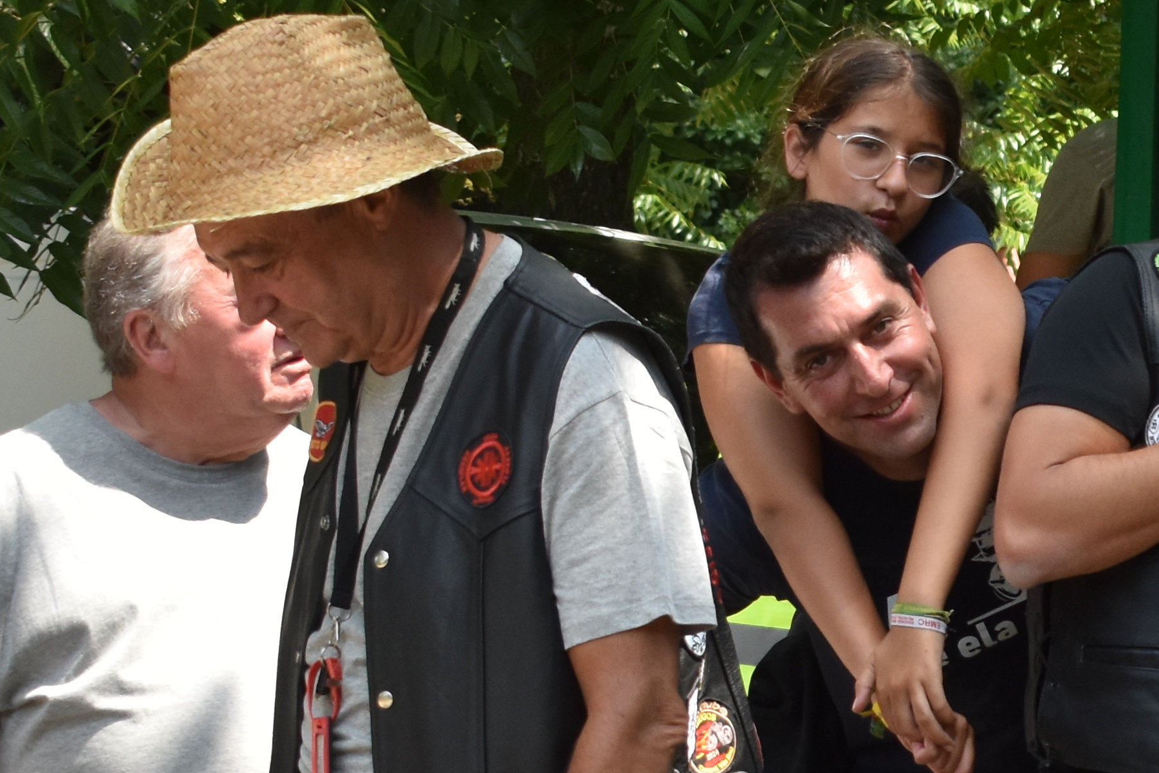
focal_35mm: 156
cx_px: 1338
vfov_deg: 8.8
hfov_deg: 12.9
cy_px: 643
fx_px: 5012
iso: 450
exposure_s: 1/1000
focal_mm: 31
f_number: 4.2
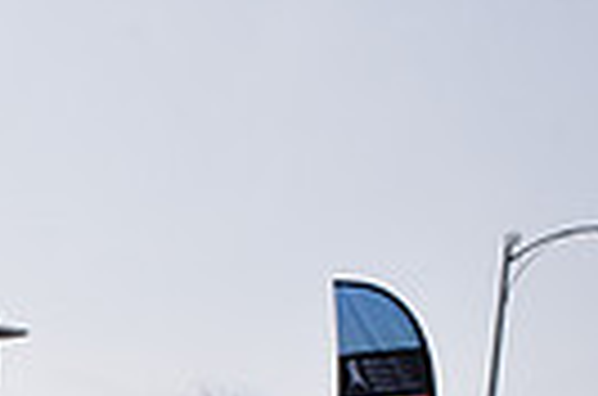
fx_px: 1740
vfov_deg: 11.4
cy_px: 844
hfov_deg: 15.5
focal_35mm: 105
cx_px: -607
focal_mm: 24
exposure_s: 1/320
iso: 400
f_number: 9
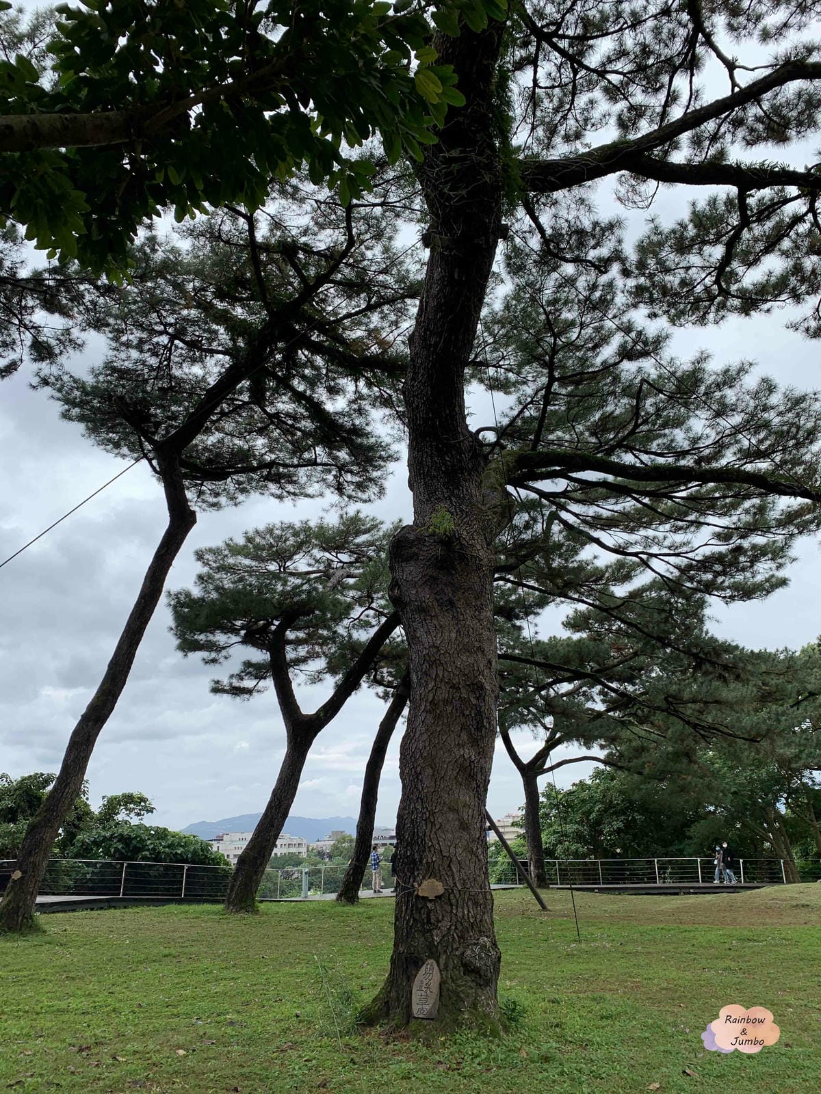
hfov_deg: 53.1
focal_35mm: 26
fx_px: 822
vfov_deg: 67.3
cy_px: 547
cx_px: 410
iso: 25
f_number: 1.8
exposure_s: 1/1076
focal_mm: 4.25
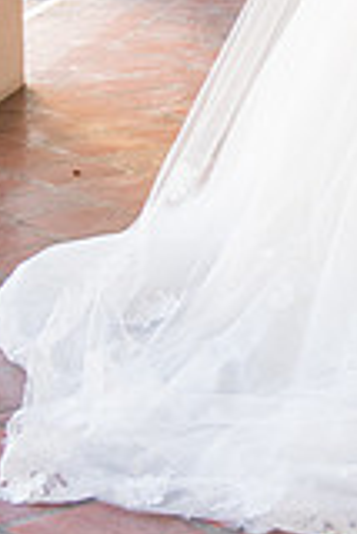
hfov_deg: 8.4
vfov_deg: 12.5
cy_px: -110
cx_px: 530
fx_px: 2375
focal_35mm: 160
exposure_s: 1/160
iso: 800
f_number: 2.8
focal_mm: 38
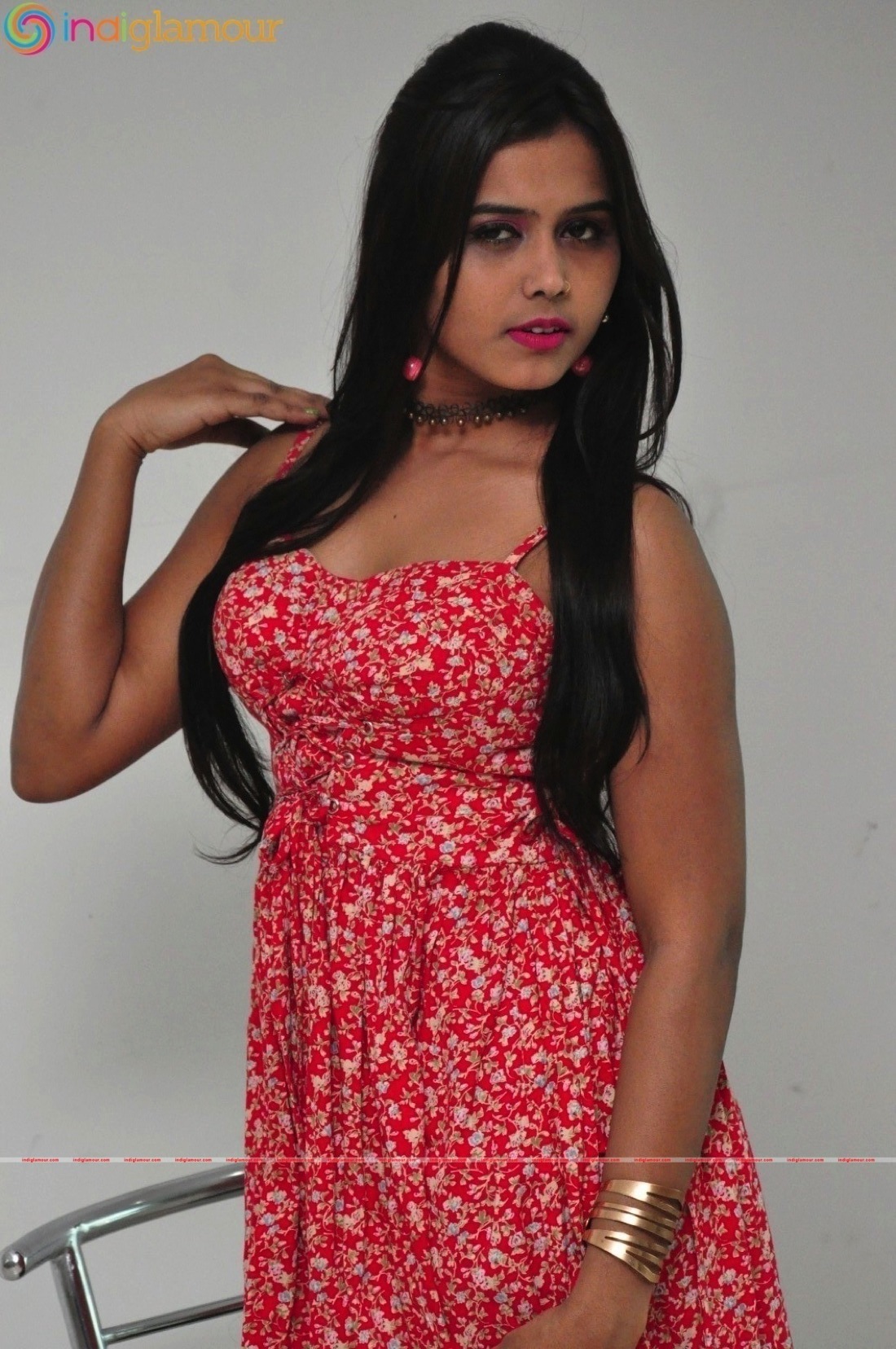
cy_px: 674
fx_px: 3480
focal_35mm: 93
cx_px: 448
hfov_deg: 14.7
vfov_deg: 21.9
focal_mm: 62
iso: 3200
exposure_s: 1/125
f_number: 6.3
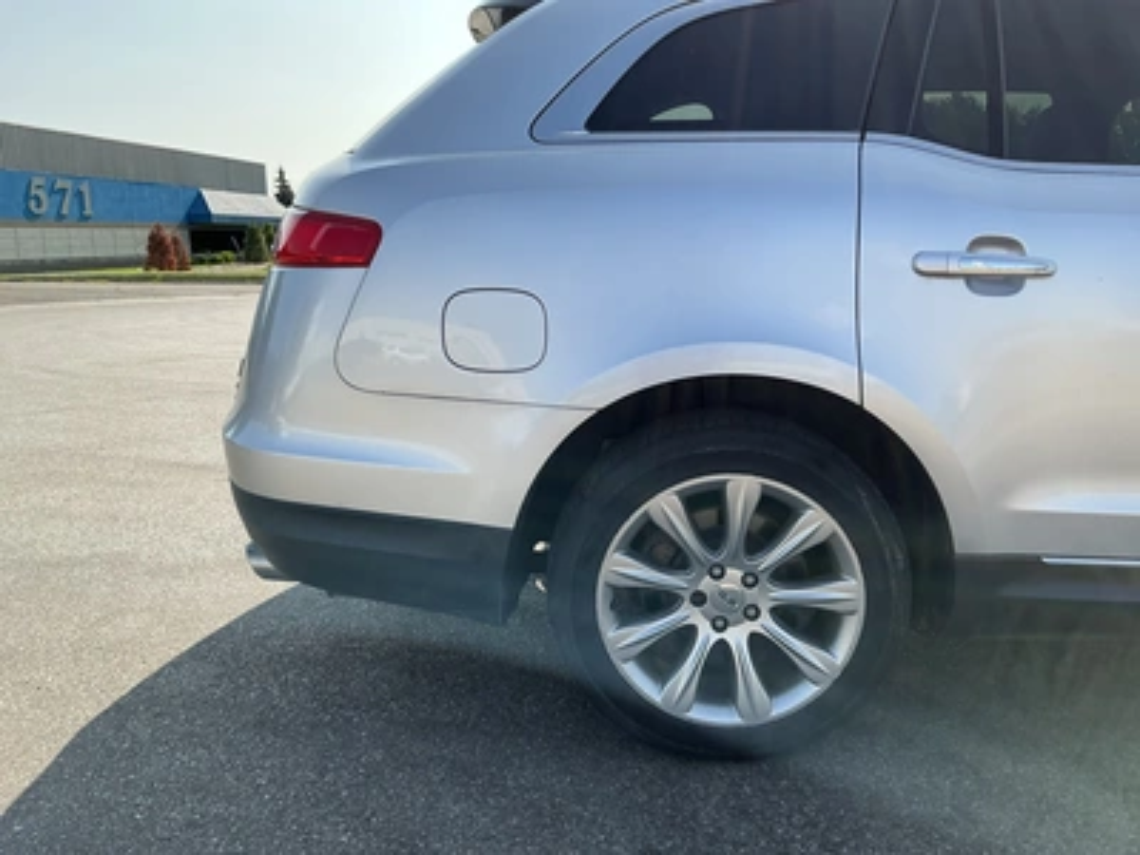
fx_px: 922
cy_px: 428
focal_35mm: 28
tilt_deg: -7.2
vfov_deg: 49.7
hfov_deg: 63.4
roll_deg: -0.4
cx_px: 570
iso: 25
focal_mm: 3
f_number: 1.8
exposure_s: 1/978
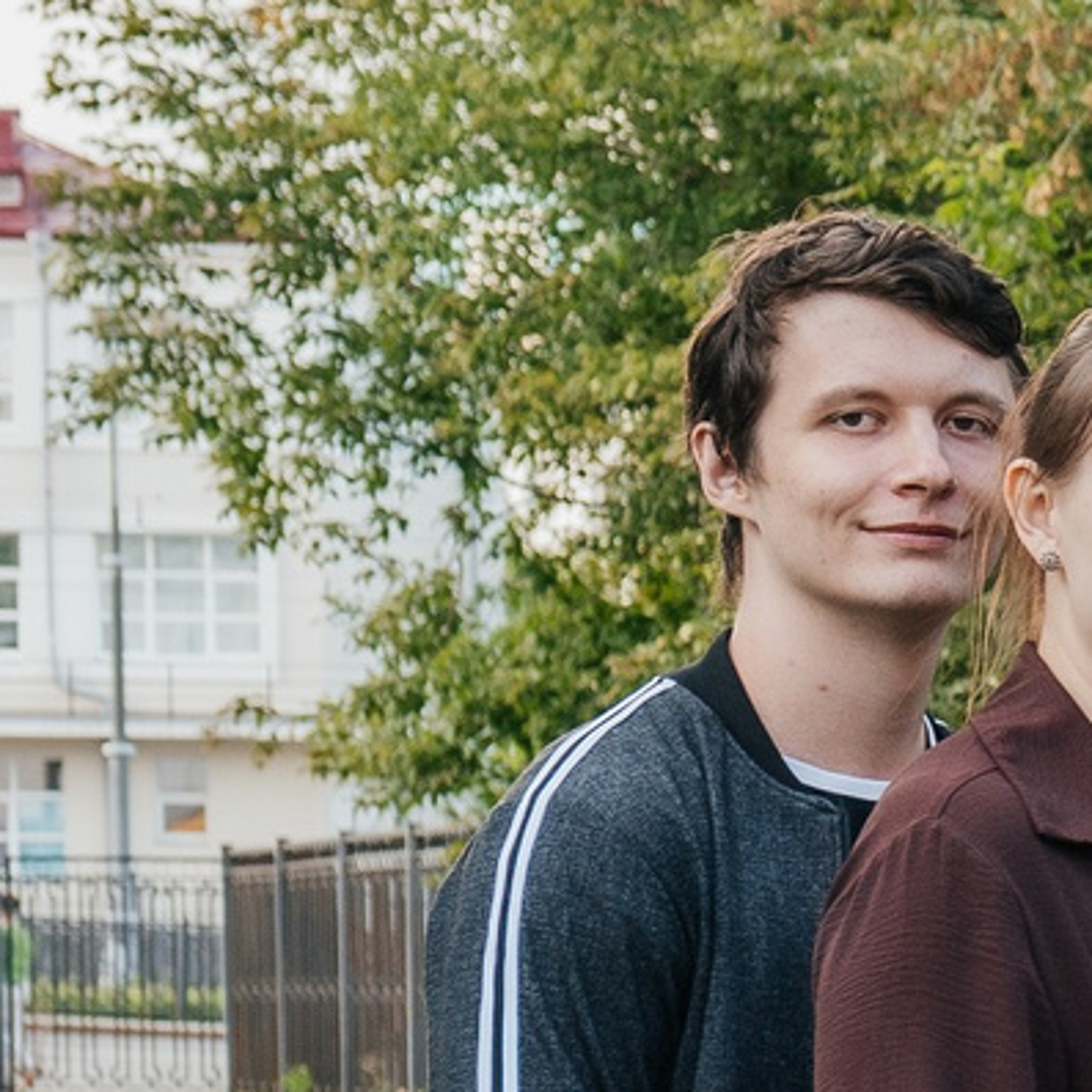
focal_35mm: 192
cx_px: 3017
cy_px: 1407
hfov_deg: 8.1
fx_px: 6853
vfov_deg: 9.0
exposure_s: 1/160
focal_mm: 35
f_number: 5.6
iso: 400
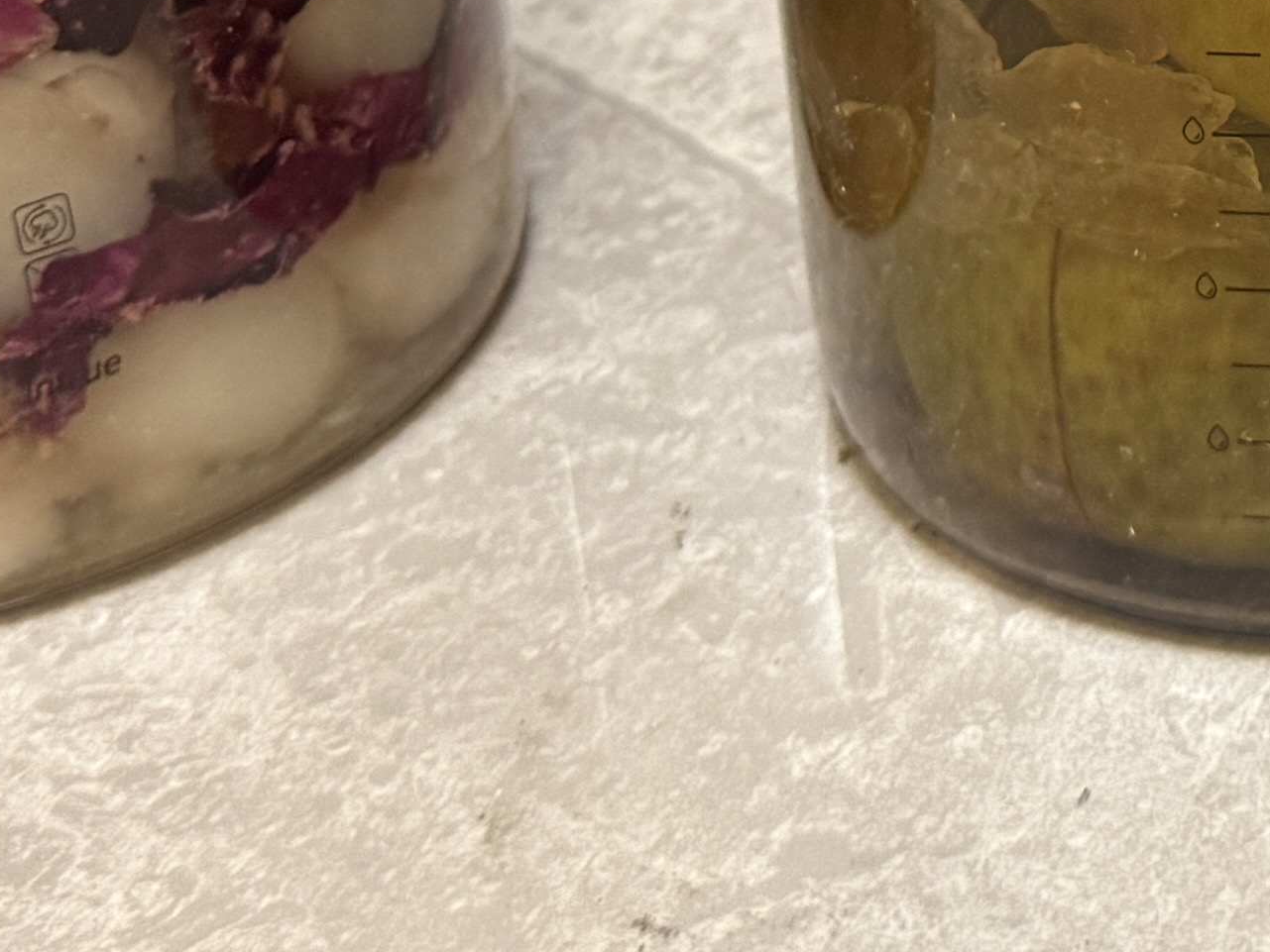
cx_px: 1507
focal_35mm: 107
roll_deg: +1.5
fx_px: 3926
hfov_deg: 17.5
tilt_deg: -18.9
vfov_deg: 12.8
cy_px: -635
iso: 320
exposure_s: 1/50
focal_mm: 6.76
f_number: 1.78
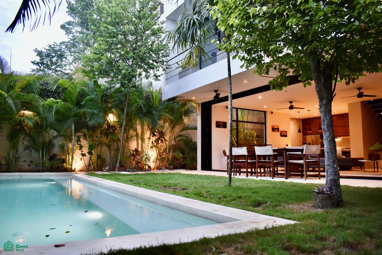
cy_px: 128
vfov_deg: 47.9
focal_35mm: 27
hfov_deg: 67.4
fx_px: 286
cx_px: 191
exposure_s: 1/30
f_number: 3.5
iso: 720
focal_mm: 18
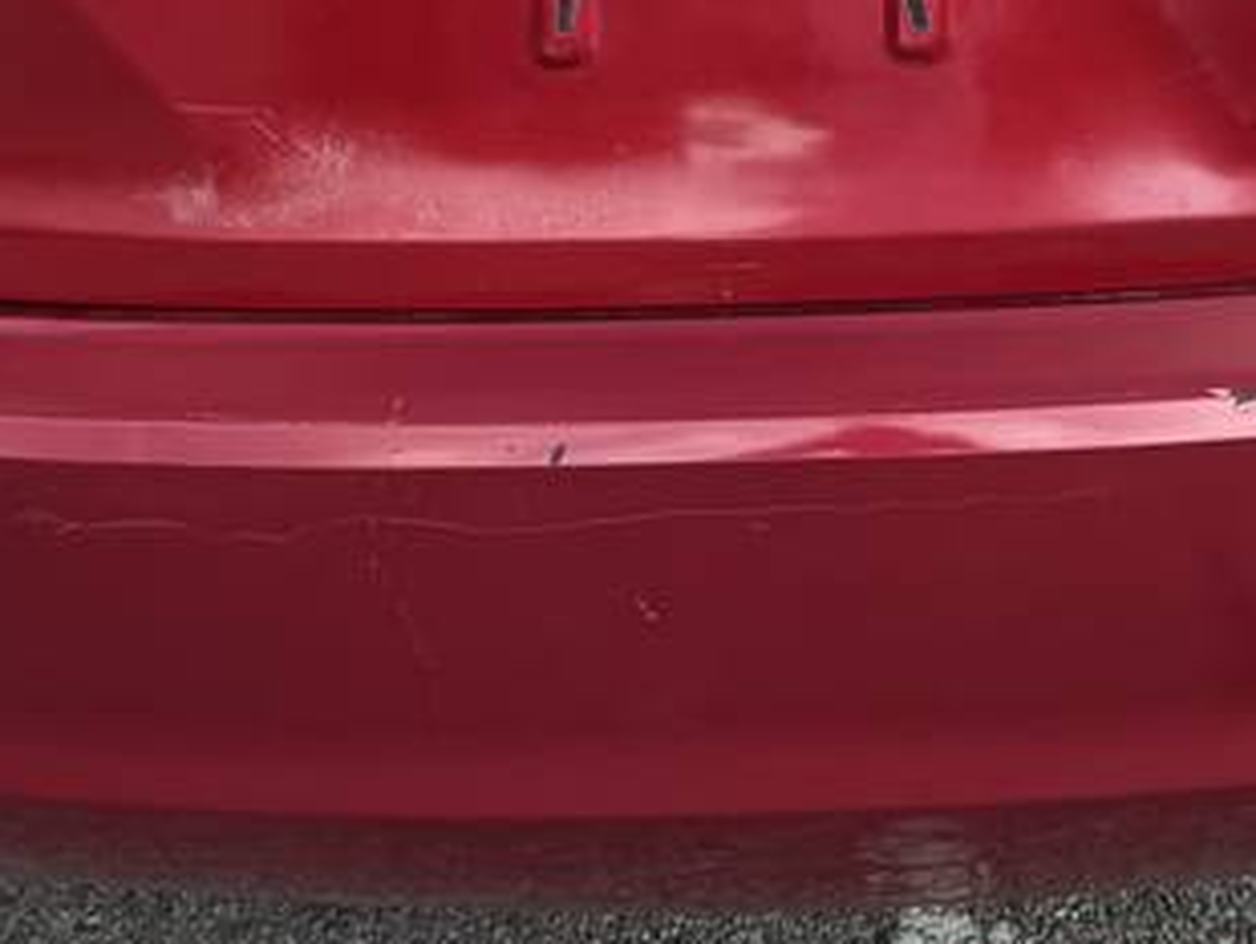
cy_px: -486
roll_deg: +2.9
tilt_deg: -13.3
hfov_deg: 19.6
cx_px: 997
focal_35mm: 99
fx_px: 3595
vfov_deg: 14.0
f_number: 1.78
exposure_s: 1/1261
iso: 80
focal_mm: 6.76
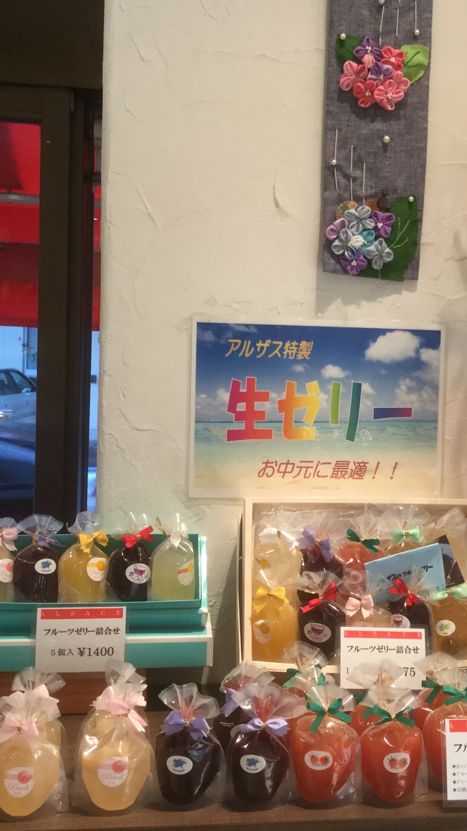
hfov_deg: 25.7
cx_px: 349
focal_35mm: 46
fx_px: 1013
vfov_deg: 44.6
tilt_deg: -4.5
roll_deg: -1.9
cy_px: 407
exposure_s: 1/33
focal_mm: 3.3
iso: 40
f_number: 2.4
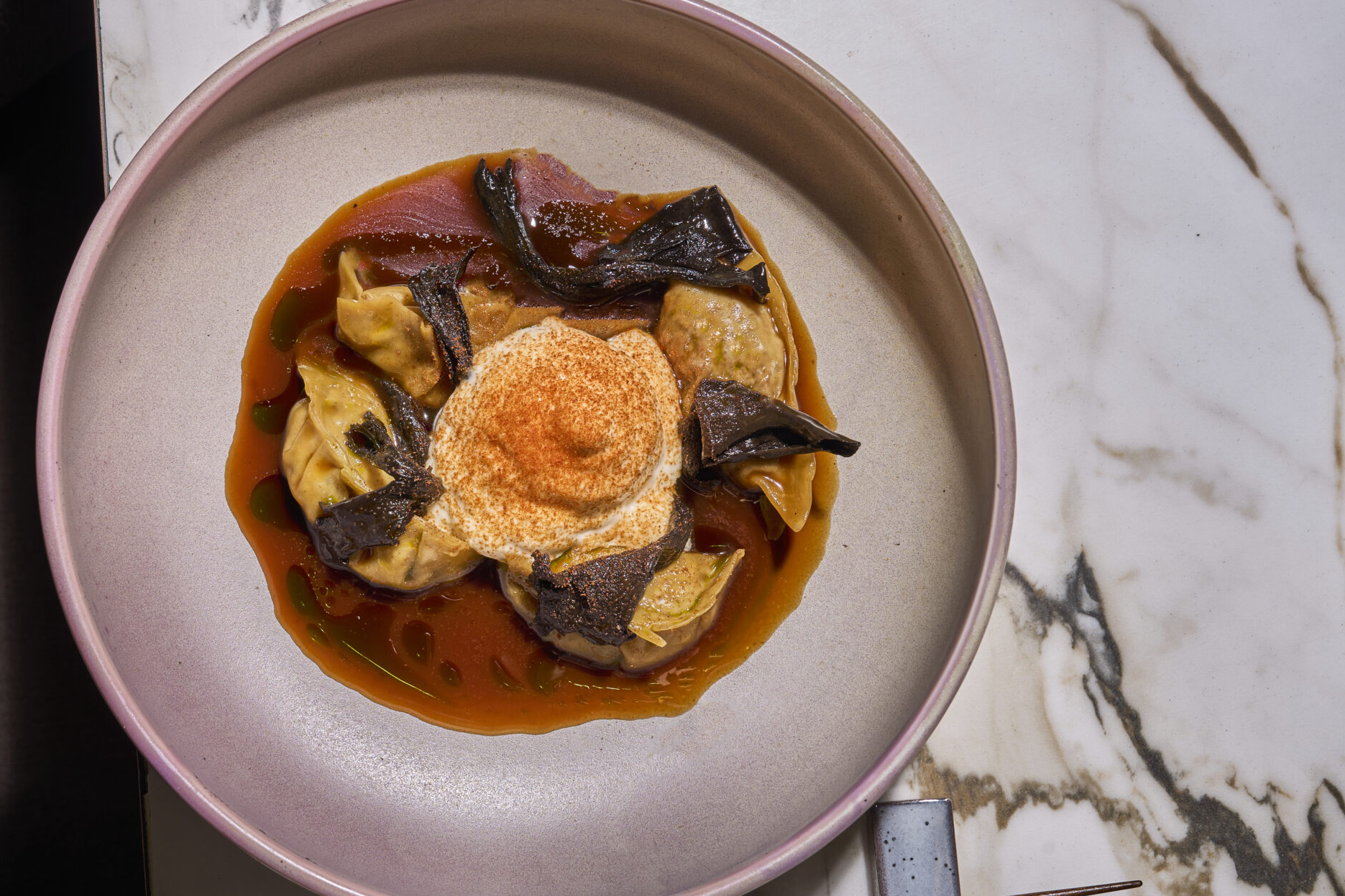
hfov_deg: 37.9
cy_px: 493
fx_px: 1942
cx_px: 470
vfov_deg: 26.0
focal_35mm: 52
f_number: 11
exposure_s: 1/200
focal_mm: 38
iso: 100
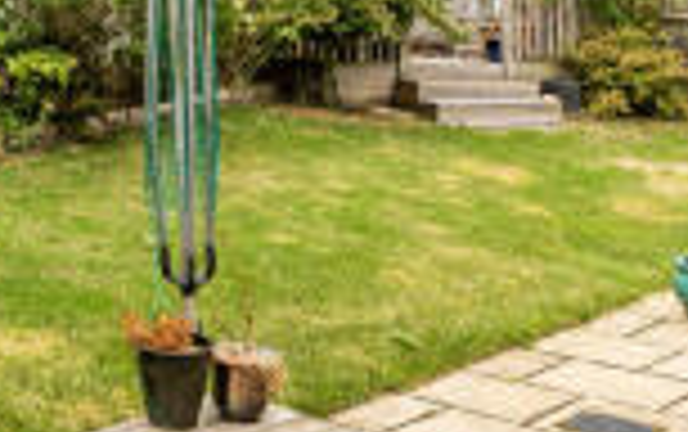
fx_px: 1070
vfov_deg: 21.9
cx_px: -76
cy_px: -11
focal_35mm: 57
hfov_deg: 31.5
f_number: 8
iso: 400
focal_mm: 12
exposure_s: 1/160
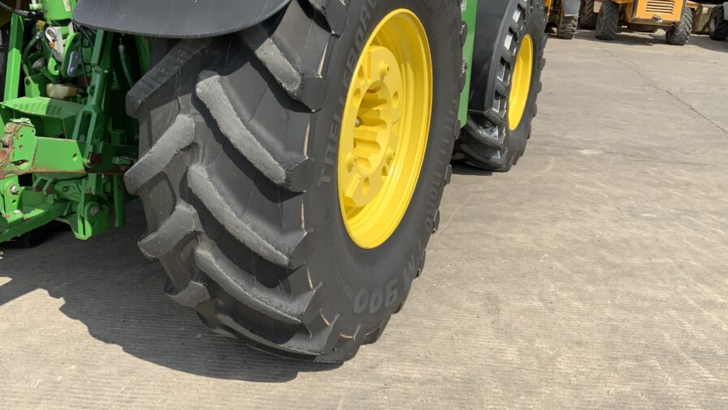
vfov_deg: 32.6
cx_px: 351
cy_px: 135
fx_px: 695
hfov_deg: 55.3
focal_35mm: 36
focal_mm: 3
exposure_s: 1/1675
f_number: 1.8
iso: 16
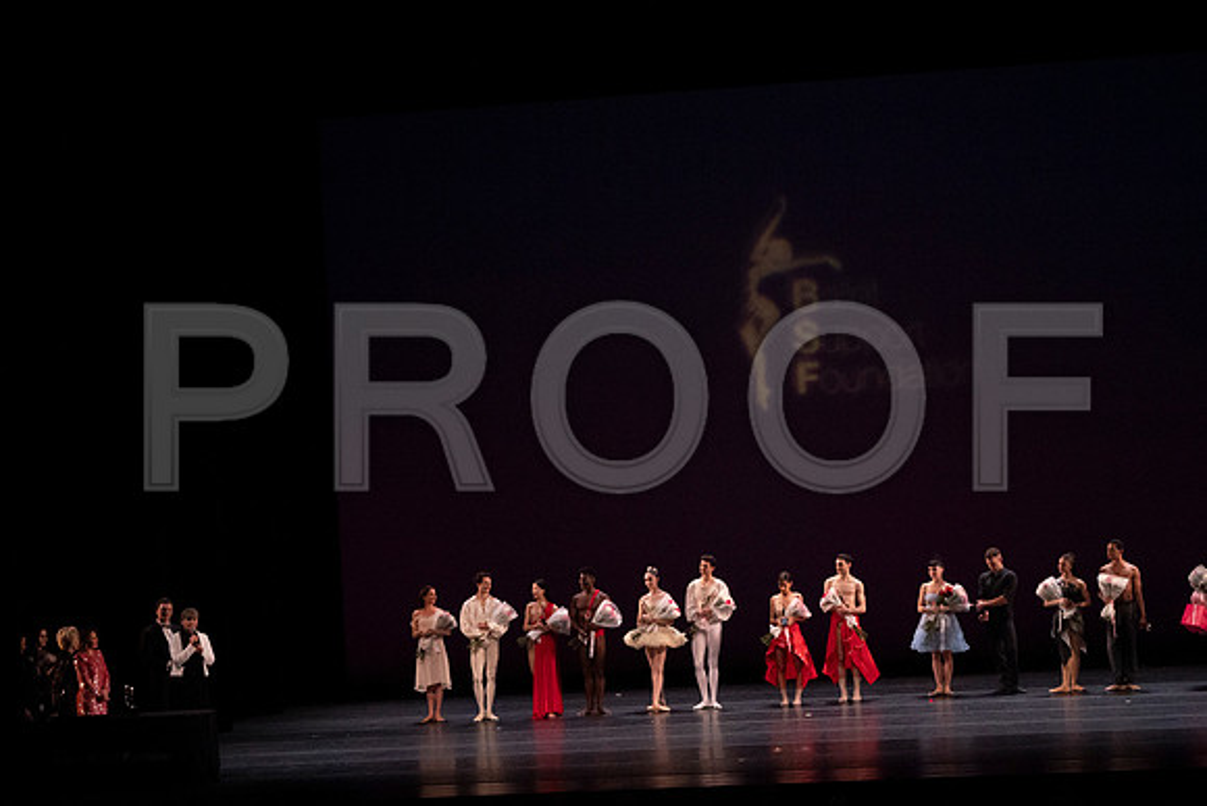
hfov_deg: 20.4
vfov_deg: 13.7
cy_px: 403
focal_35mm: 100
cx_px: 604
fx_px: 3353
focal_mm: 100
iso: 12800
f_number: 13
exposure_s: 1/320
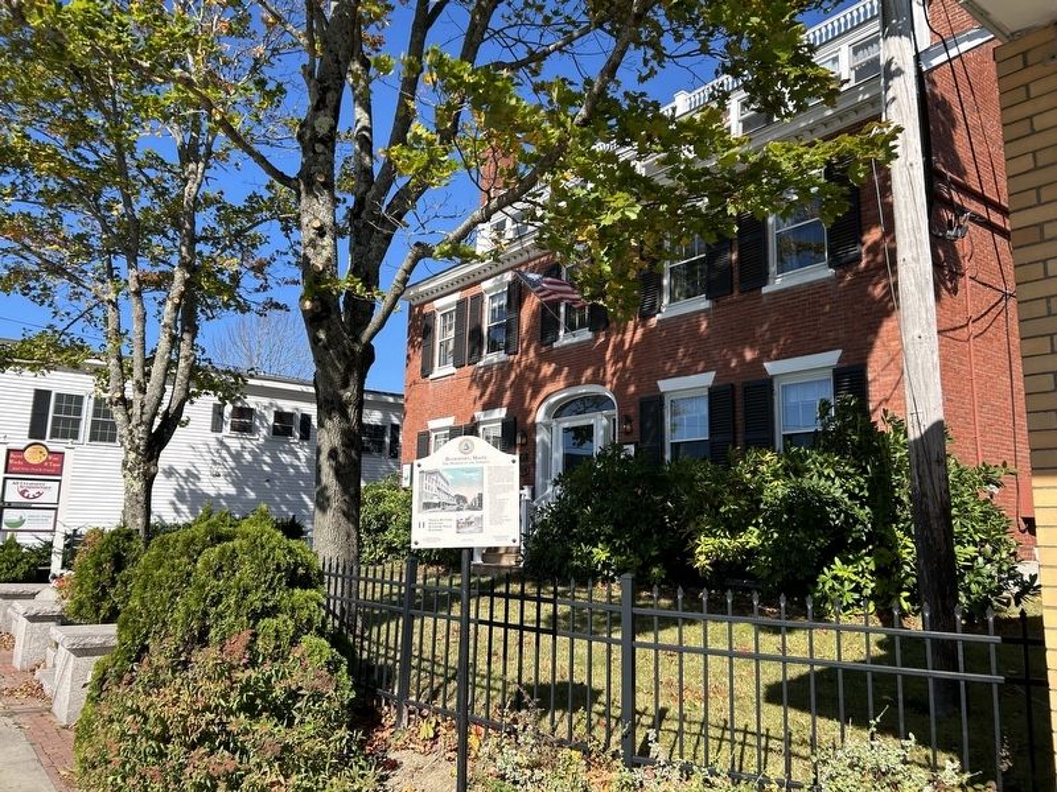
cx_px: 528
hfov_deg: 67.3
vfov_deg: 53.1
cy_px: 396
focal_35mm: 26
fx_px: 794
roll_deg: -0.7
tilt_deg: +9.9
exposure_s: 1/2457
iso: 50
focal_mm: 5.7
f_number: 1.5
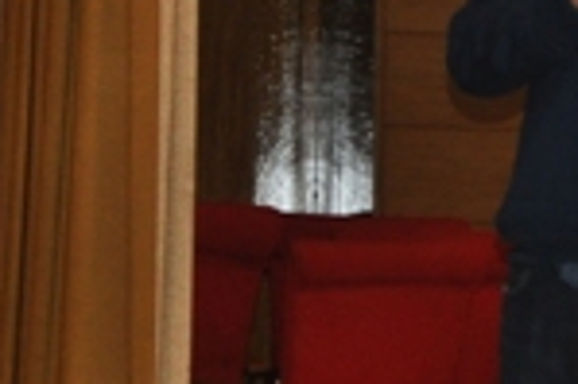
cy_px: 76
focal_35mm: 334
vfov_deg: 4.1
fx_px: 5357
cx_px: 981
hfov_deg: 6.1
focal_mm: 52
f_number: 4.5
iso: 800
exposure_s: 1/60
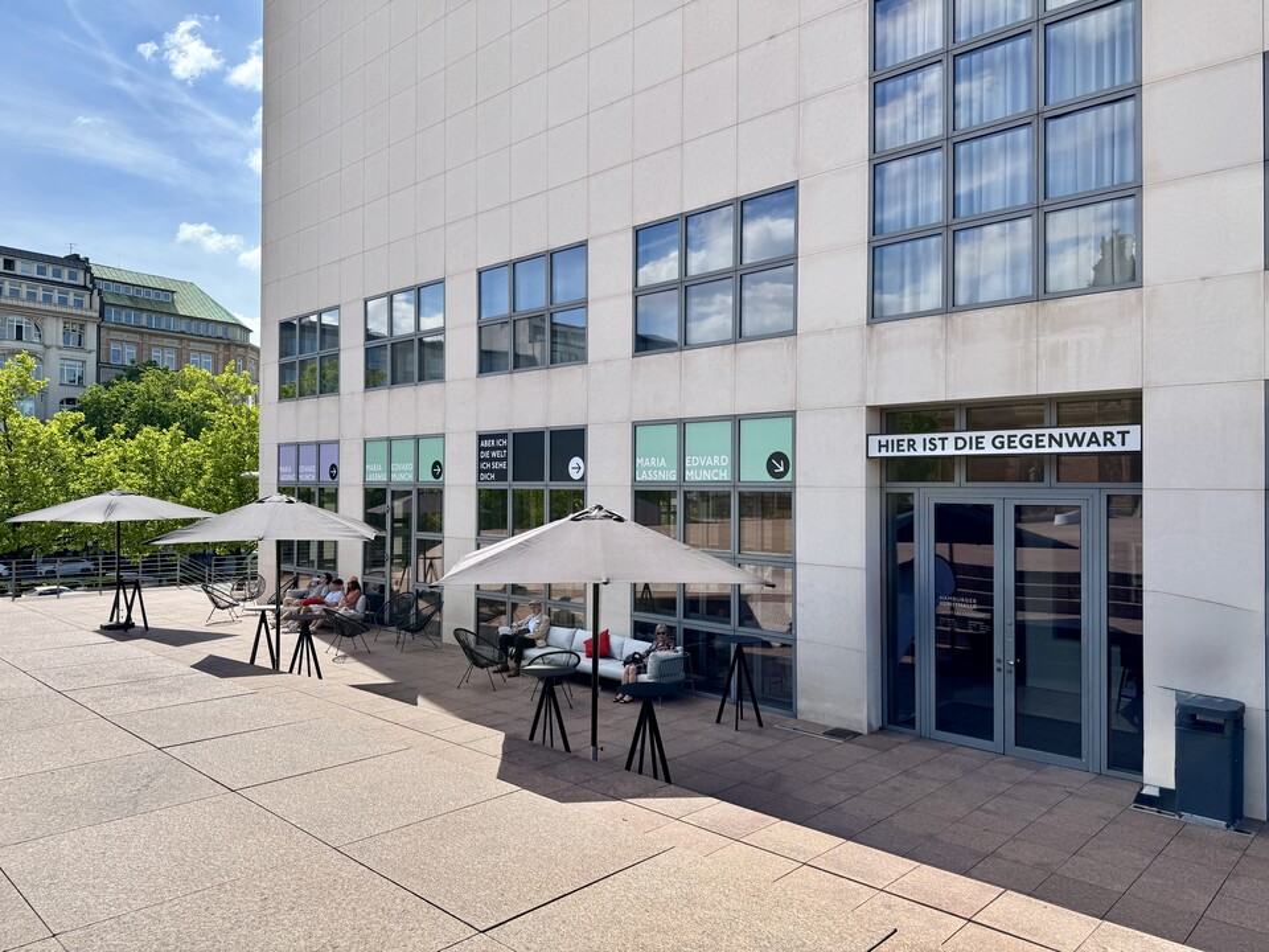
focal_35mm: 24
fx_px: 880
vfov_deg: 56.8
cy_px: 476
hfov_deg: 71.6
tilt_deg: +0.6
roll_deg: +0.1
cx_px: 634
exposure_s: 1/4049
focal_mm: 6.76
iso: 80
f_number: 1.78
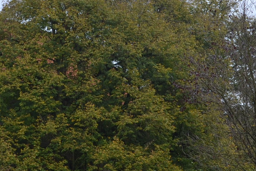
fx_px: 697
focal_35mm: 98
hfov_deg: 20.8
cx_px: 119
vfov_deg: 13.9
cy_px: 59
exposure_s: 1/125
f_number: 5.6
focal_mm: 20
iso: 100
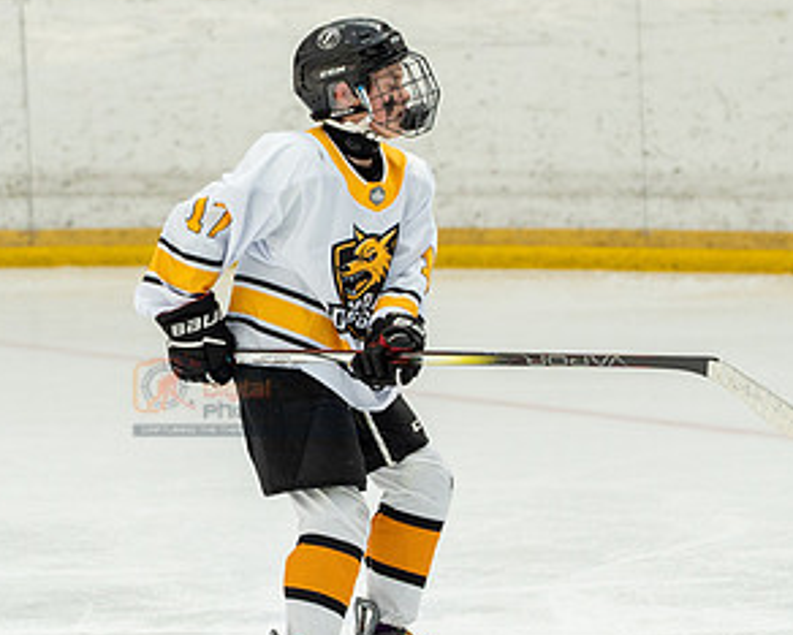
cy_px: 395
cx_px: 250
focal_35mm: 296
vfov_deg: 5.2
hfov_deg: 6.5
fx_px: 6952
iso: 800
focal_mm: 106
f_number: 3.5
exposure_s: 1/1600
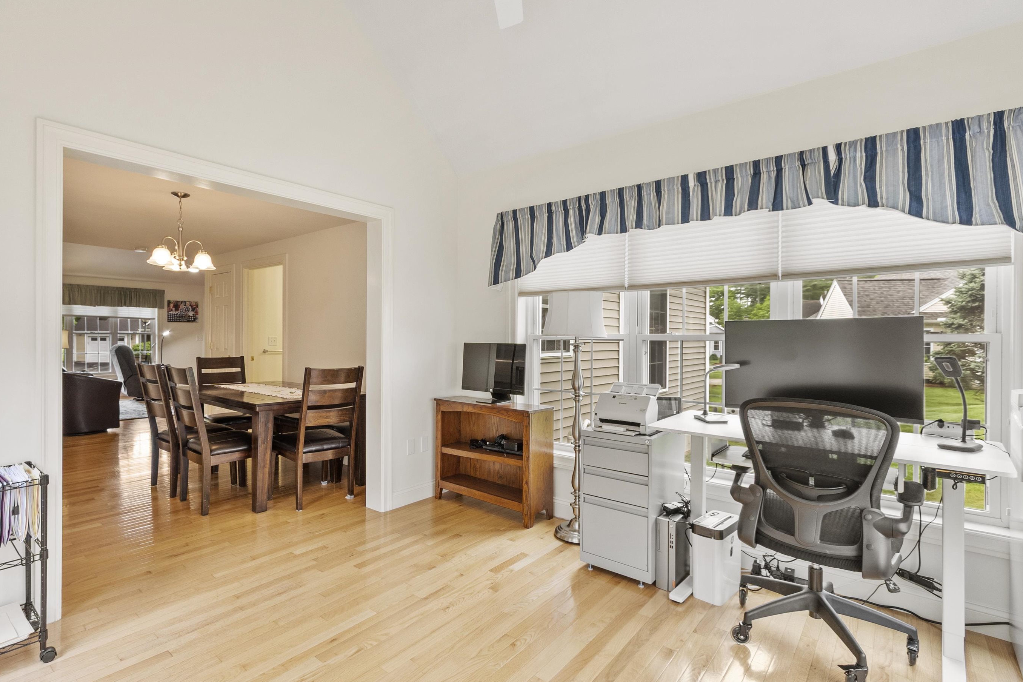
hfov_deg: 93.2
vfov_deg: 70.4
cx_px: 485
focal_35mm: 17
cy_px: 334
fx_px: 483
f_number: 8
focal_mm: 10
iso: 320
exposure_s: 1/3
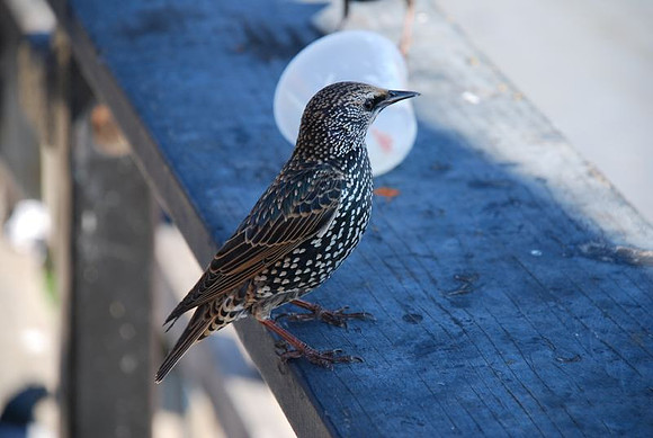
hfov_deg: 10.1
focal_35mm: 202
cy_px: 219
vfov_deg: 6.8
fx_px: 3680
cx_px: 326
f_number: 5.6
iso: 280
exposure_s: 1/125
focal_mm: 135
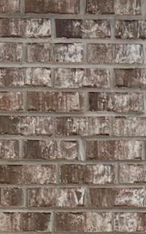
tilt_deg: -1.9
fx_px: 1203
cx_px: 134
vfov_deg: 10.6
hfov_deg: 6.9
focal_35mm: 189
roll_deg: +0.6
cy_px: 365
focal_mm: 5.7
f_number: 1.5
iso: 50
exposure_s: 1/775
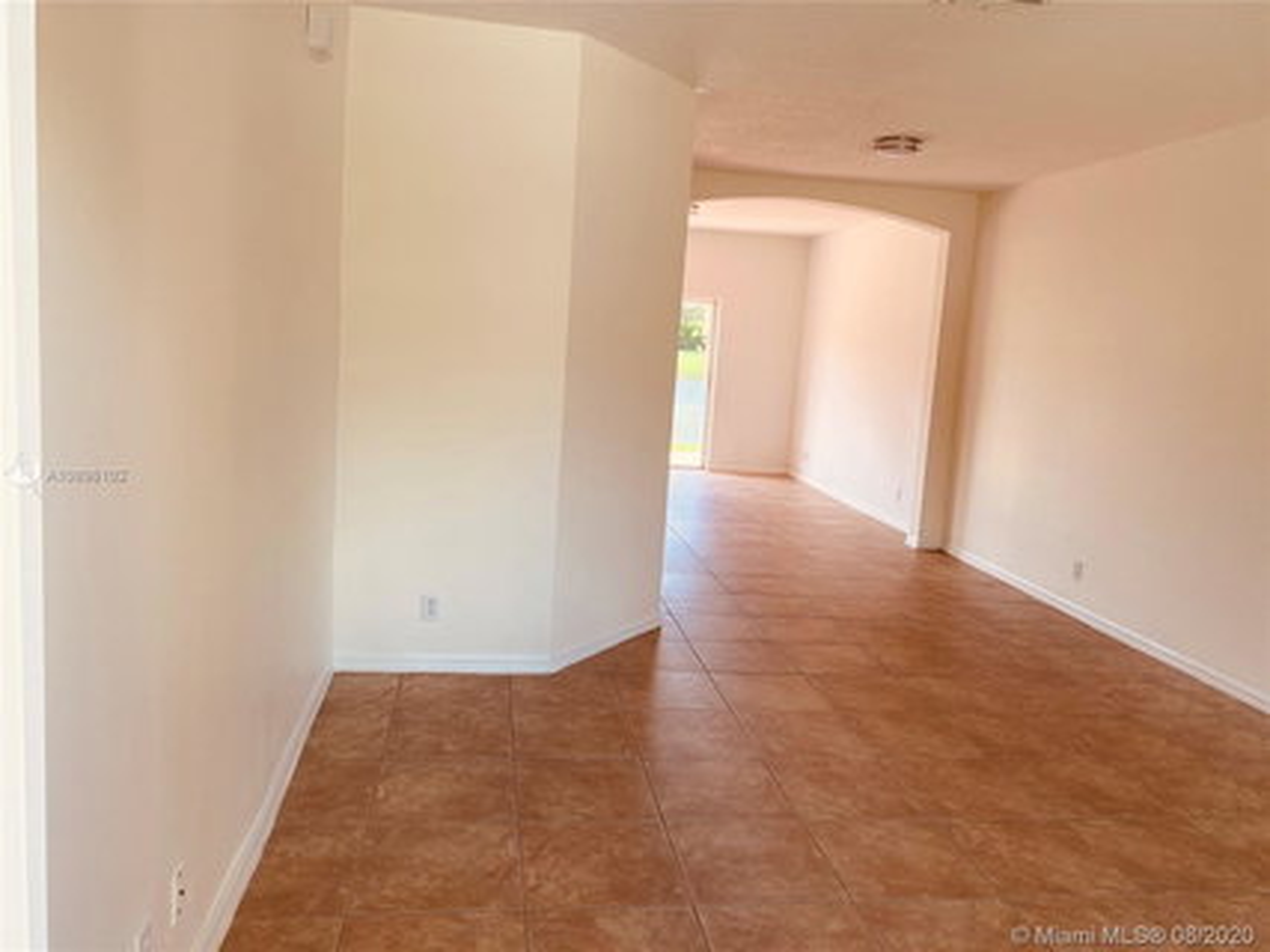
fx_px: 954
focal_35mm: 26
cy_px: 476
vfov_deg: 53.0
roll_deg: -4.6
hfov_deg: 67.3
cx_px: 635
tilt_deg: -8.0
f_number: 1.8
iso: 32
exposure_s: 1/121
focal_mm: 4.25
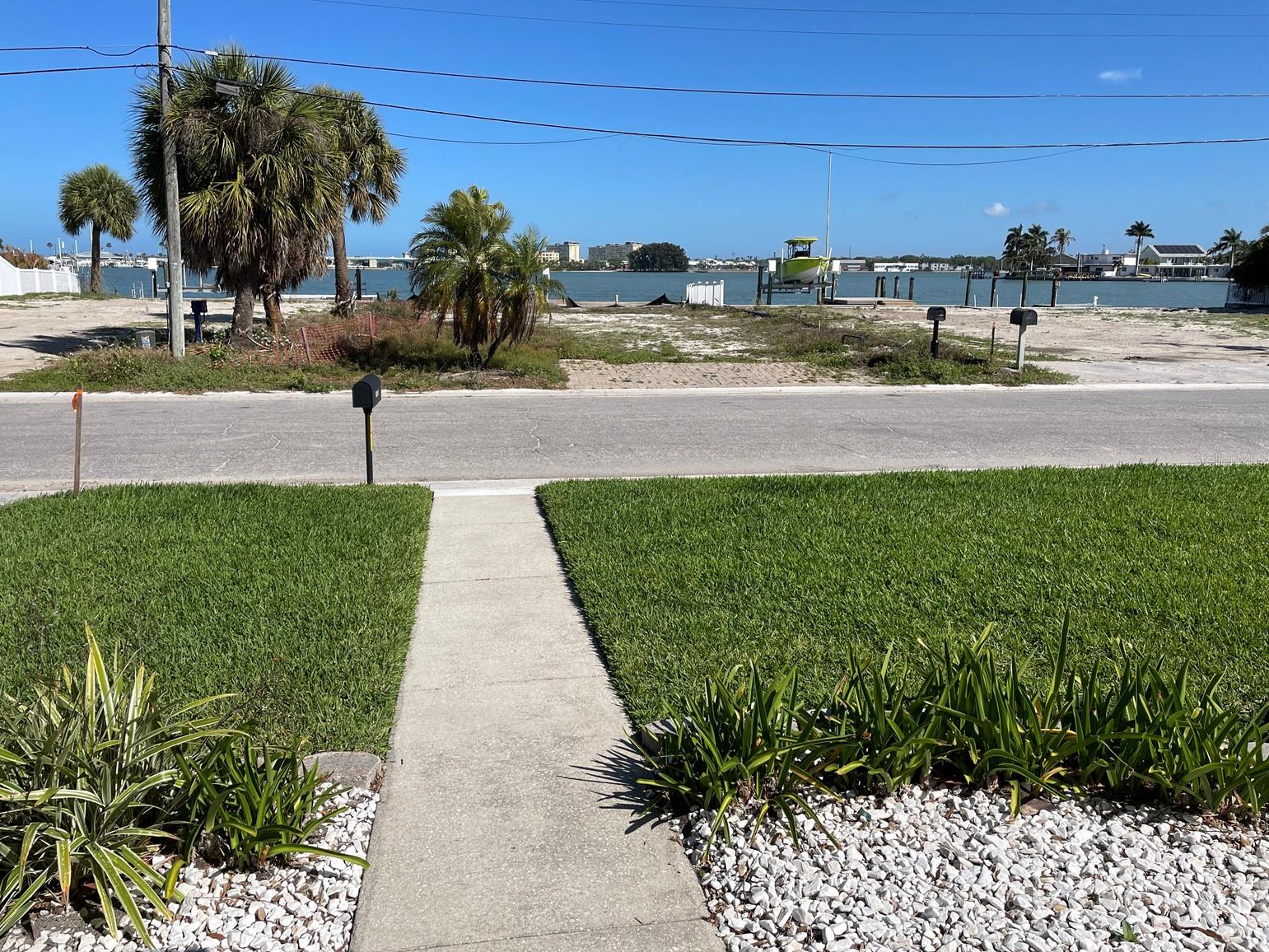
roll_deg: -0.7
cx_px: 611
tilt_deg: -10.9
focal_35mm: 27
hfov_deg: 65.3
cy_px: 460
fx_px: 990
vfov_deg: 51.4
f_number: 1.6
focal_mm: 4.2
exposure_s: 1/5814
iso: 32
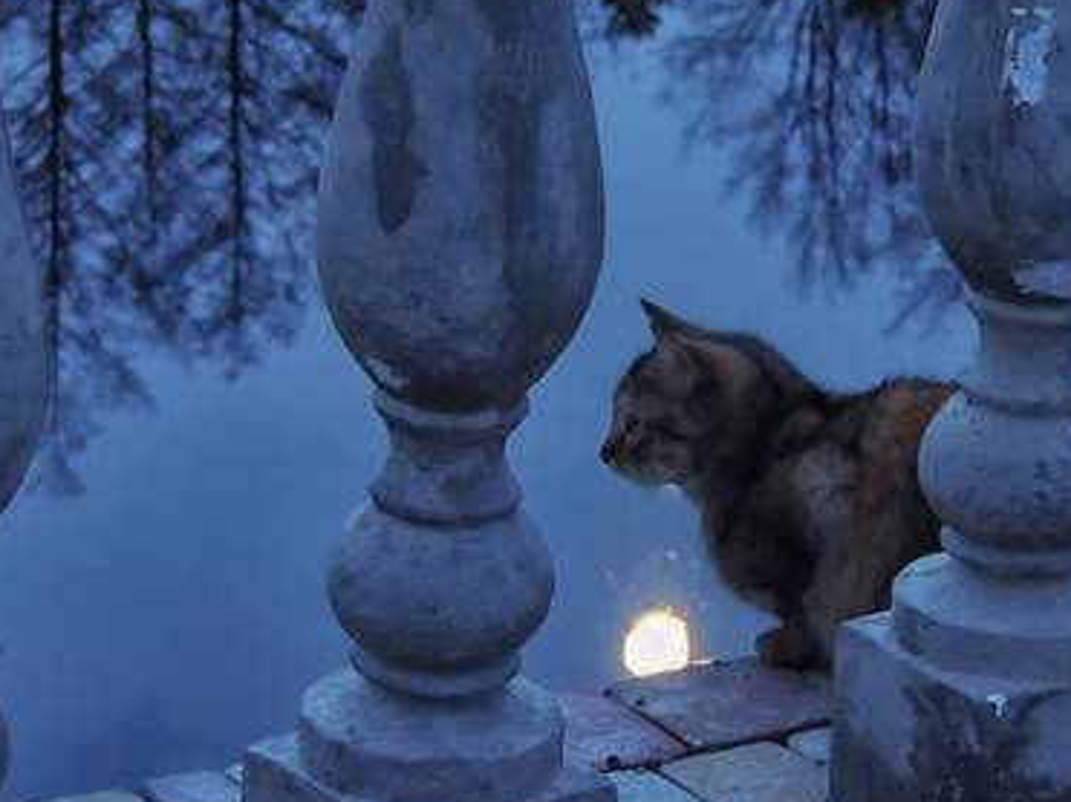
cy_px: 283
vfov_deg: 8.2
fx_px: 5598
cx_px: 641
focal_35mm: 181
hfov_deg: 10.9
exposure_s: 1/6
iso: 800
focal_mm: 18.7
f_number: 4.2
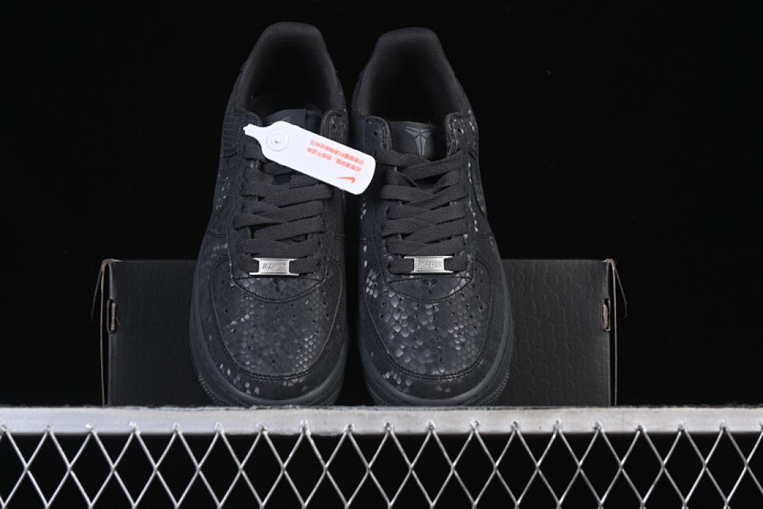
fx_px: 1589
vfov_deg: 18.2
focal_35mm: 75
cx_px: 382
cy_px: 254
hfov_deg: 27.0
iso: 160
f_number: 7.1
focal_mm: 50
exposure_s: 1/80
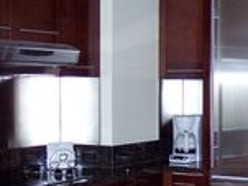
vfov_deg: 15.5
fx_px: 680
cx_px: 248
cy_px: 142
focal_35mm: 95
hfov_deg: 20.0
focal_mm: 8
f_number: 2.8
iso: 140
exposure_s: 1/60
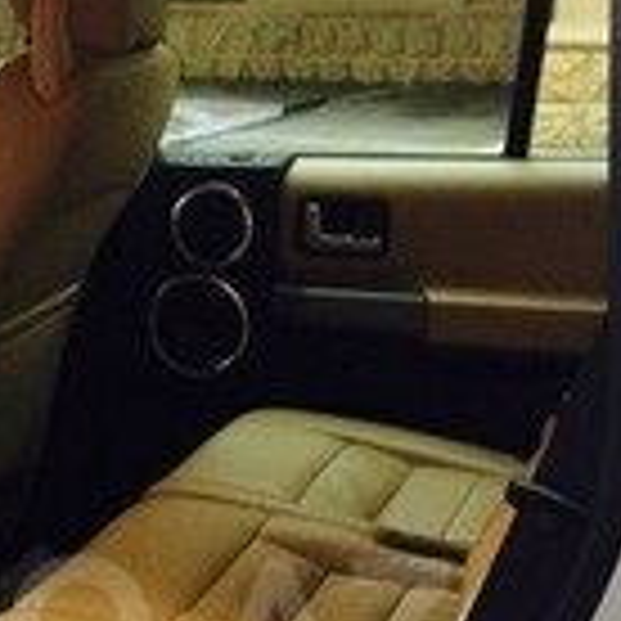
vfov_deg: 18.4
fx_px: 1867
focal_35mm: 92
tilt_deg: -18.5
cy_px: 626
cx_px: -9
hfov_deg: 18.4
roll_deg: +1.3
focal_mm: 4.15
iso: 80
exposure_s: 1/33
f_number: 2.2
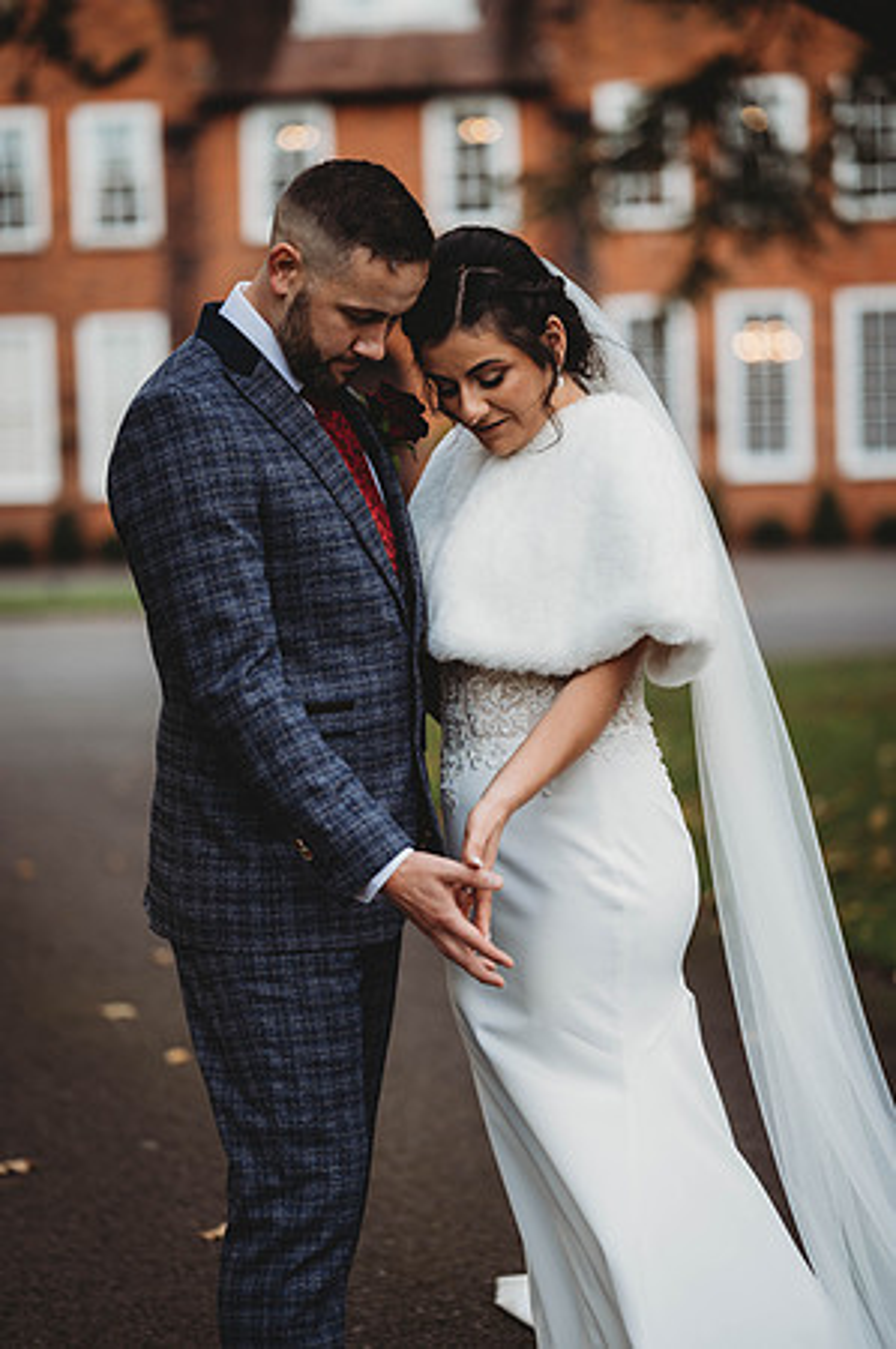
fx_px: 3180
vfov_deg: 23.9
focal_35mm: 85
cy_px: 674
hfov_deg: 16.0
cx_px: 448
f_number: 1.8
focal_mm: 85
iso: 100
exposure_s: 1/250
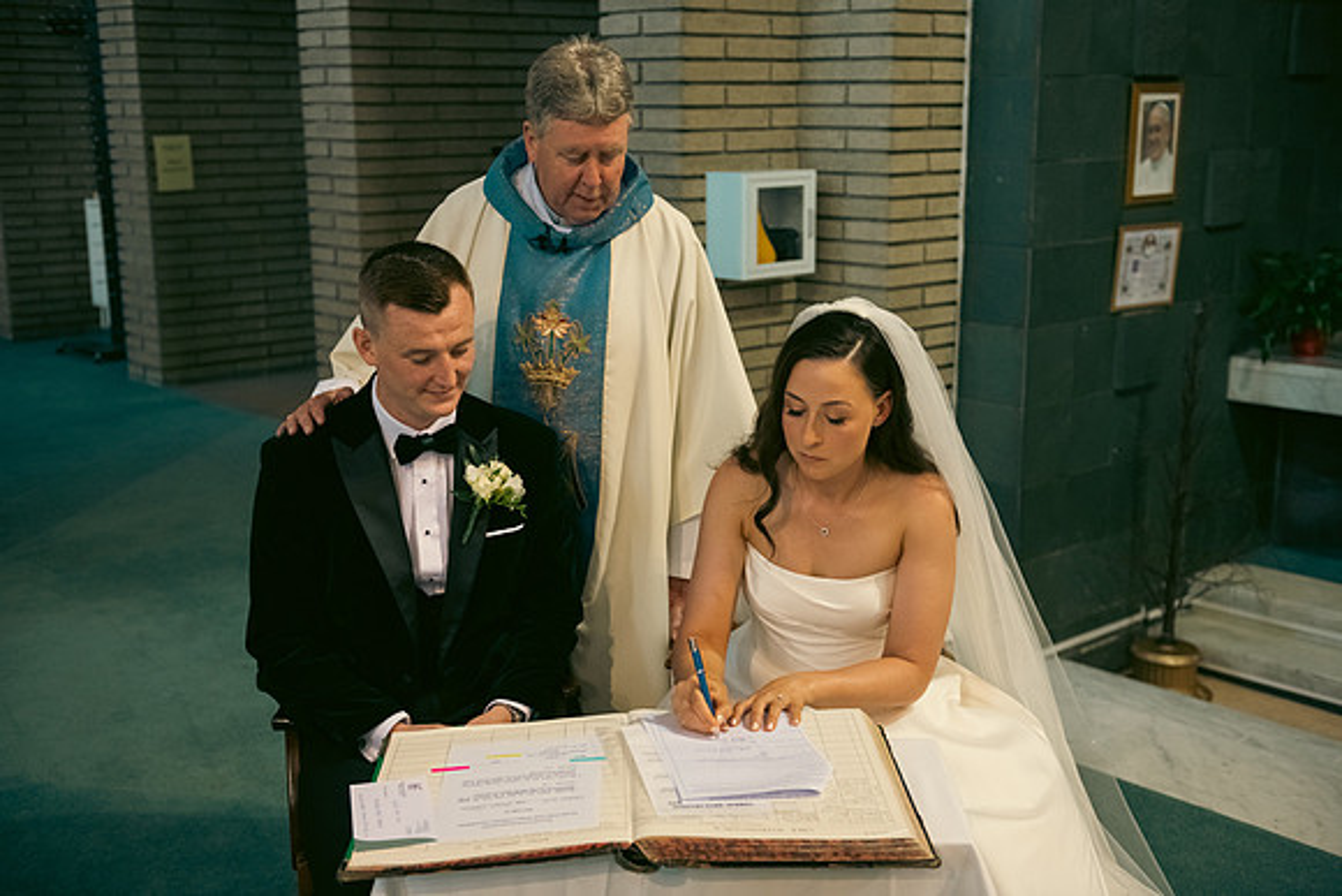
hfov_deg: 46.4
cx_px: 671
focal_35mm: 42
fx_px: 1566
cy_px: 448
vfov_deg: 31.9
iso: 1000
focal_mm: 42
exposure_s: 1/160
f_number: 3.5
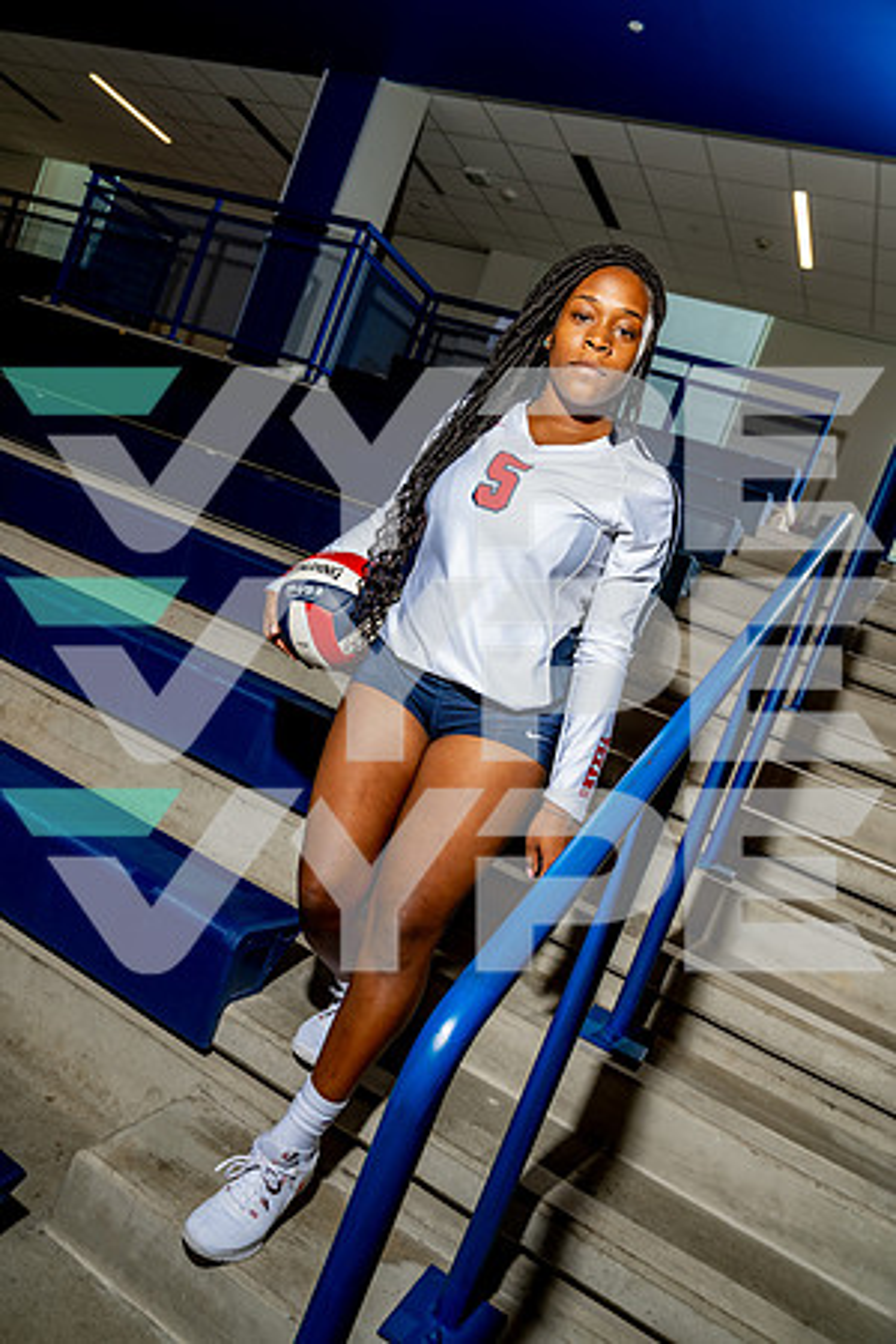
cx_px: 448
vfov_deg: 67.4
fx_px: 1008
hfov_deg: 47.9
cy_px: 672
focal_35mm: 27
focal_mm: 27
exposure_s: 1/250
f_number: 5.6
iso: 250
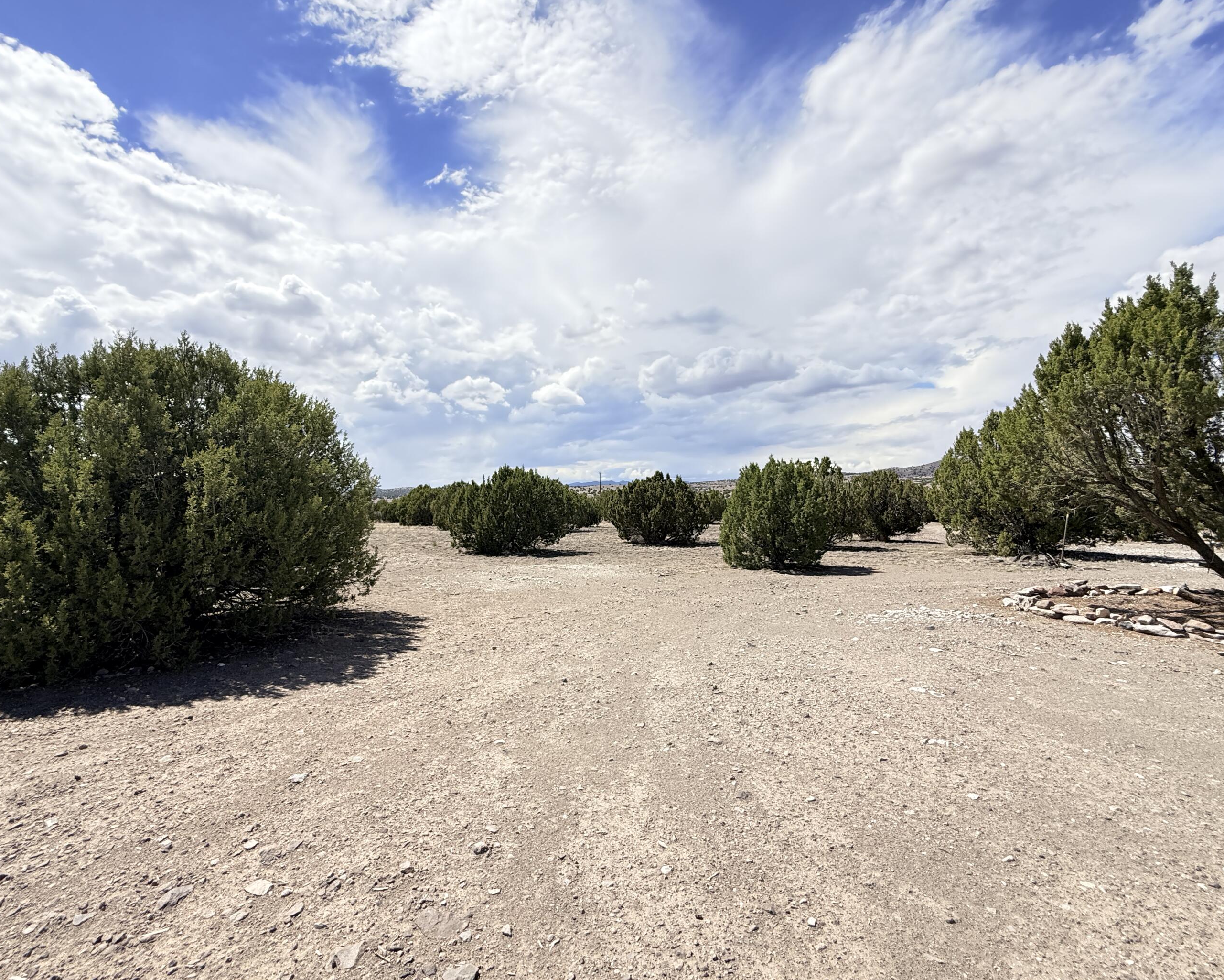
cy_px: 468
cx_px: 576
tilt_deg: +1.7
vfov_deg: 80.3
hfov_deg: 93.0
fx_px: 580
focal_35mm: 16
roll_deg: +0.5
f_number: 2.2
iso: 64
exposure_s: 1/1656
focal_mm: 2.22
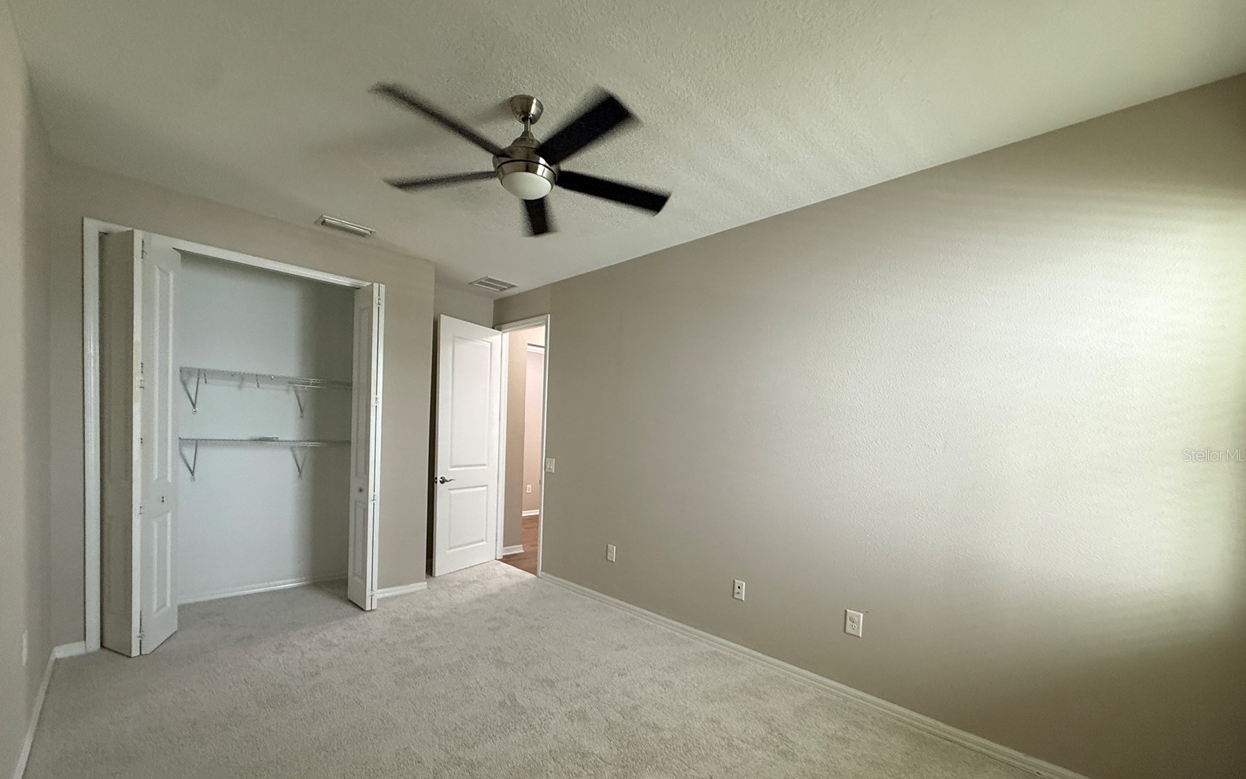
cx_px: 627
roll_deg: -2.4
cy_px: 454
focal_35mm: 15
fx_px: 509
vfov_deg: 74.2
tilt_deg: -2.0
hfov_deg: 101.5
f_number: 2.2
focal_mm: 2.22
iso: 400
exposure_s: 1/75
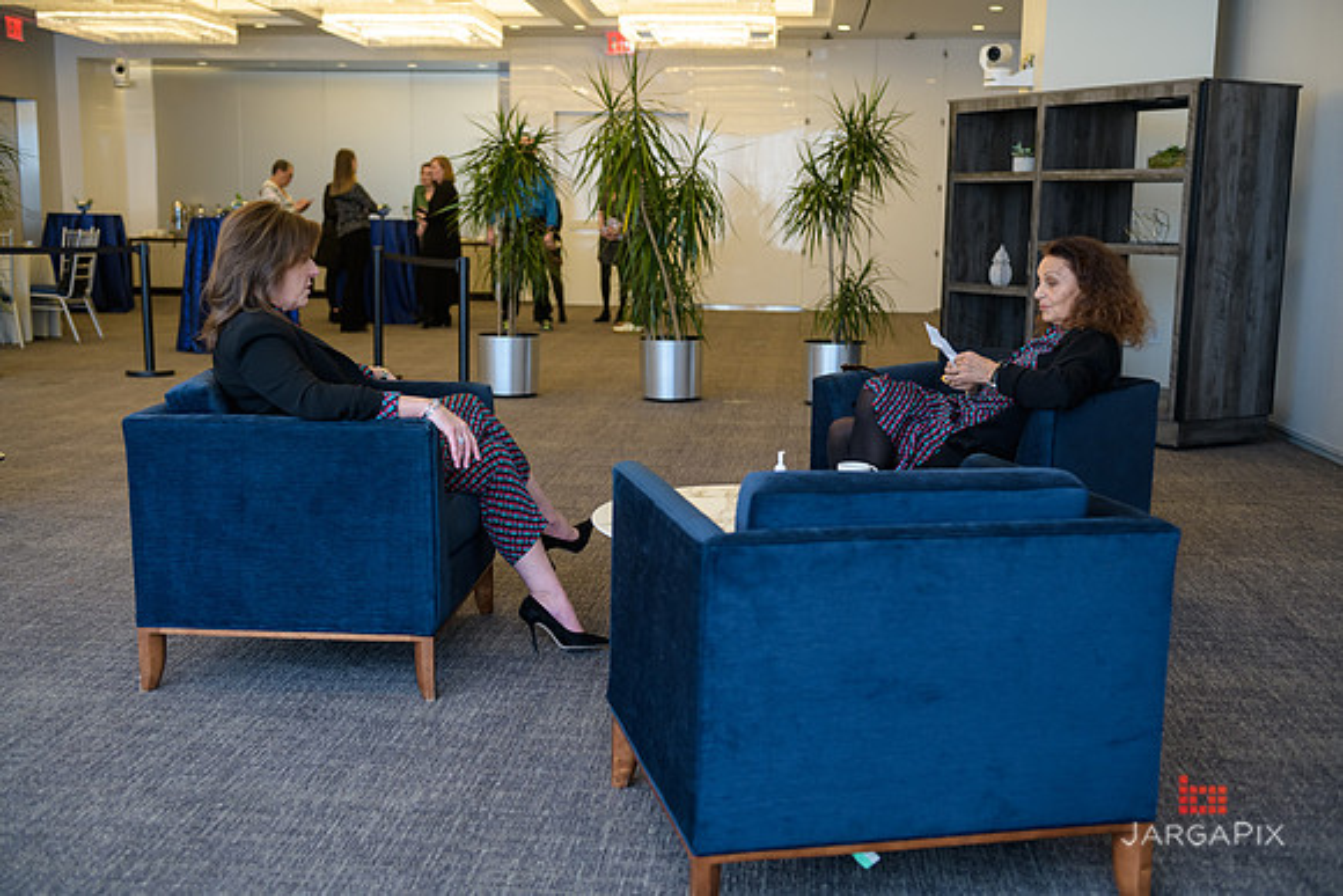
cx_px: 672
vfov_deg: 35.1
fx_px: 1418
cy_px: 448
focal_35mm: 38
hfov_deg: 50.7
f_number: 3.2
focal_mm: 38
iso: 800
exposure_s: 1/250
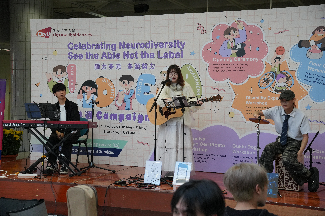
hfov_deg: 33.4
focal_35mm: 60
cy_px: 108
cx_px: 162
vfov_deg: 22.6
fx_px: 542
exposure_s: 1/500
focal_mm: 40
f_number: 4.5
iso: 2000
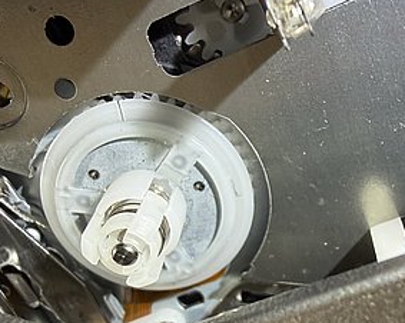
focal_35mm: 47
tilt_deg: -64.6
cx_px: 166
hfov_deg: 39.4
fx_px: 563
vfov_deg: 31.9
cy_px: 197
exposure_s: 1/121
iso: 250
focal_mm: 2.22
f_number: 2.2
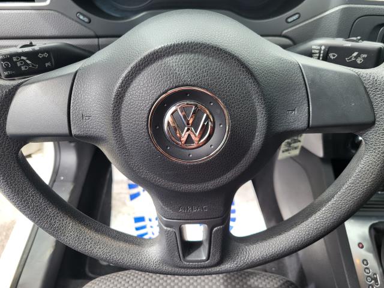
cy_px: 144
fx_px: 288
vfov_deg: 53.1
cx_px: 192
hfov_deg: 67.3
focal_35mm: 26
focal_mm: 5.4
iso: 40
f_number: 1.8
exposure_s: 1/229
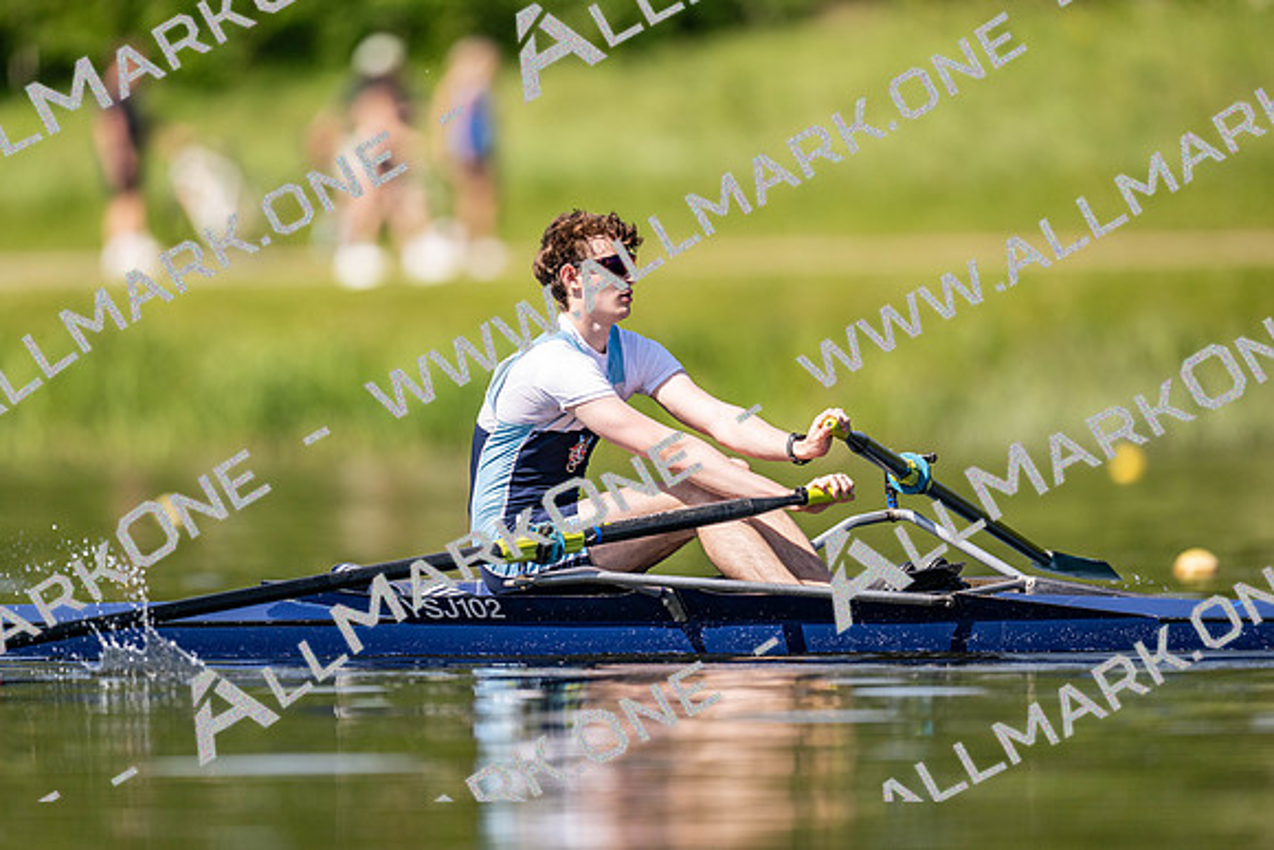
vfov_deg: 2.3
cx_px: 637
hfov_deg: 3.4
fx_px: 21237
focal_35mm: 600
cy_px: 425
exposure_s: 1/2500
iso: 280
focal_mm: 600
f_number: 4
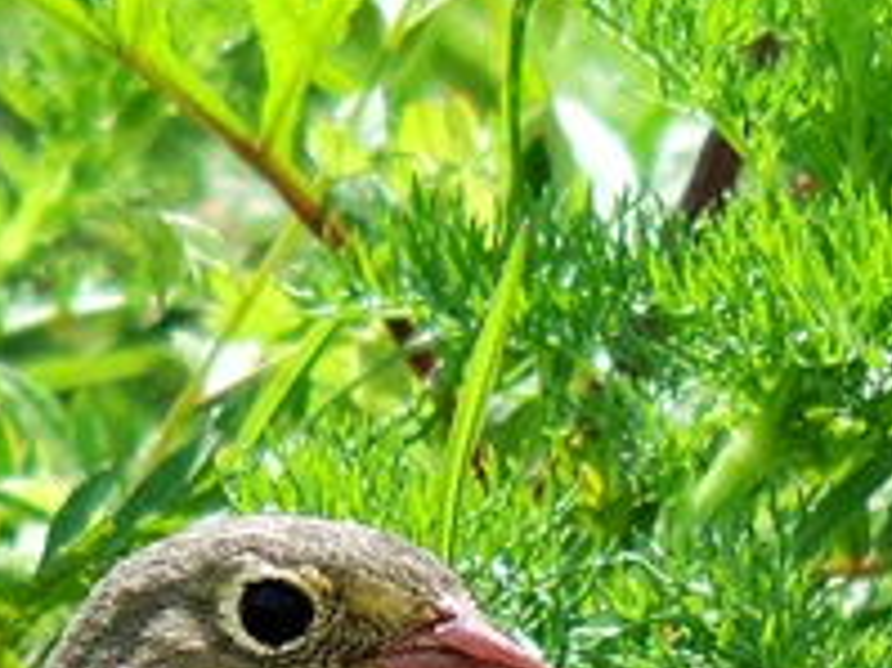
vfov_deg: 0.4
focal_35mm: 3614
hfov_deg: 0.5
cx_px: 260
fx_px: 93071
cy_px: 1067
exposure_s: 1/500
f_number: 5.5
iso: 220
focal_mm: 160.5
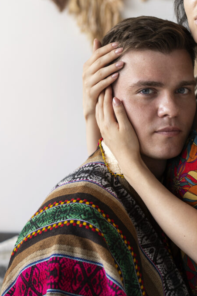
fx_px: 682
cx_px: 81
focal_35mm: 83
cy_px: 148
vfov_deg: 24.5
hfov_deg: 16.4
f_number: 3.2
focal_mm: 55
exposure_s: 1/125
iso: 400
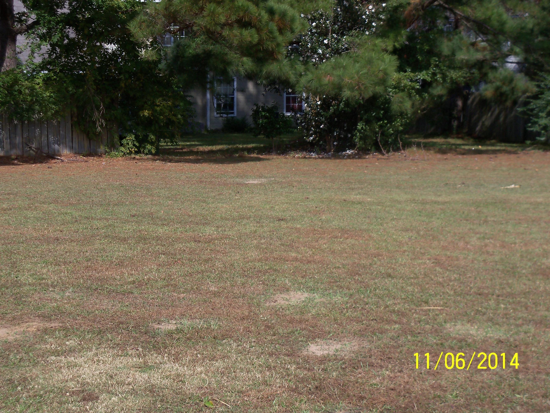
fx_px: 1271
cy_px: 206
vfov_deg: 18.4
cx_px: 275
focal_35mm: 80
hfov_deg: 24.4
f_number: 4.1
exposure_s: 1/800
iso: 80
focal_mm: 14.2
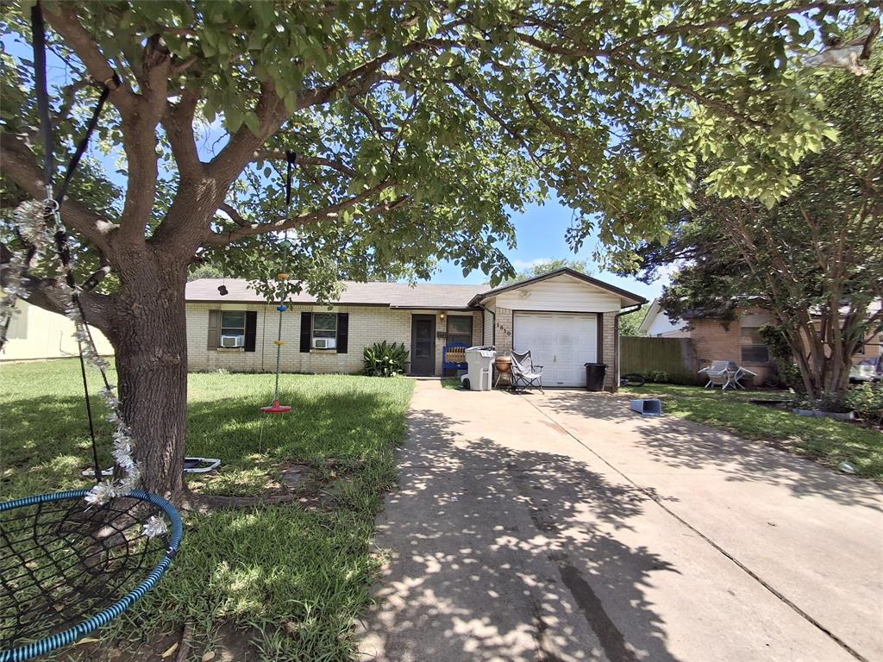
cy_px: 331
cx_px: 442
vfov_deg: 78.1
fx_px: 408
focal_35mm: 16
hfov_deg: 94.5
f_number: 2.2
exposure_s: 1/855
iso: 40
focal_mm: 1.64
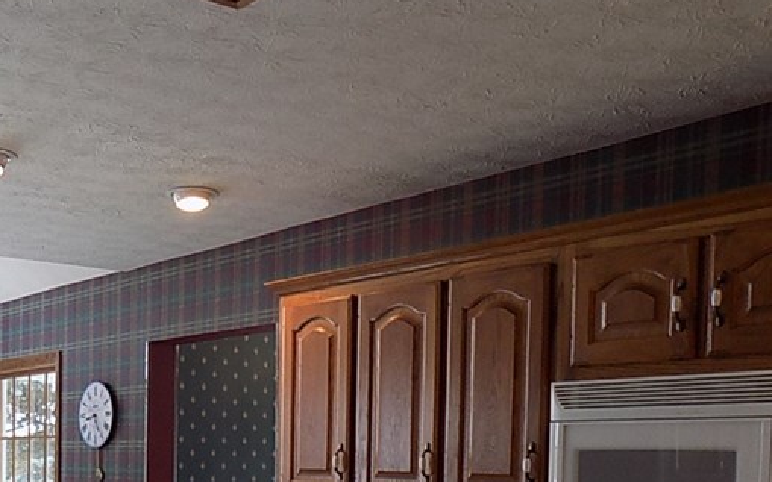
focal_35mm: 49
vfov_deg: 24.6
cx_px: 143
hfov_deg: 39.3
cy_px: 524
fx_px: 1031
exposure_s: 1/30
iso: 100
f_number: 3.1
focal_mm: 4
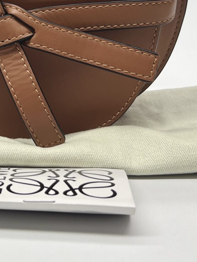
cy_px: -7
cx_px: -11
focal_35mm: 90
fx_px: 683
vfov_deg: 21.0
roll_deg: +0.3
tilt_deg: -5.5
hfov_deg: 16.0
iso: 32
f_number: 1.5
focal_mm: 5.7
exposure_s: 1/111
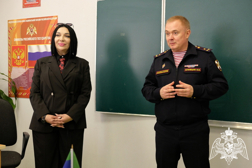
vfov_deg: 29.9
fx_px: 315
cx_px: 126
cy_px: 84
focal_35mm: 45
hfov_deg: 43.6
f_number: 3.6
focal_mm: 30.2
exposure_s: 1/110
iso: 1250
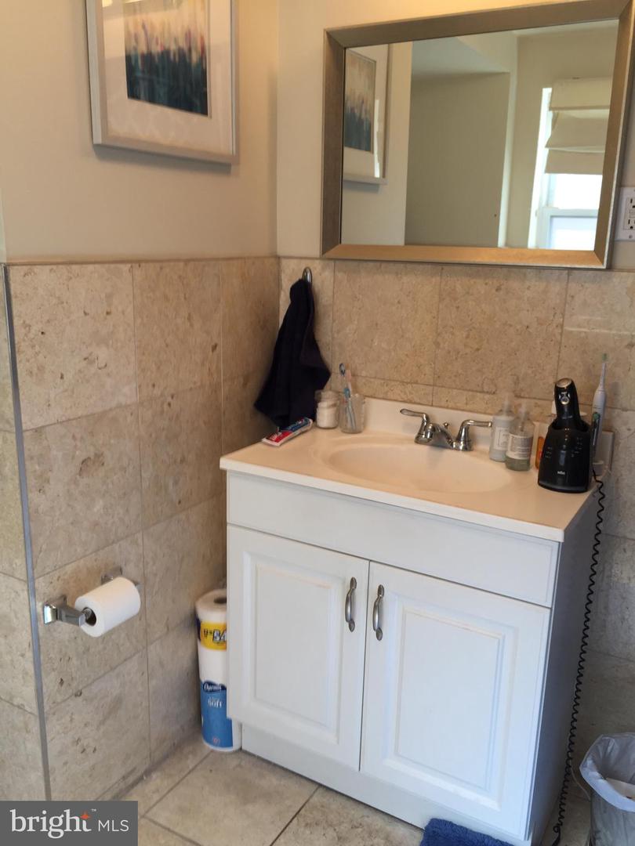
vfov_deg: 61.7
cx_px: 318
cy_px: 423
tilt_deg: -14.6
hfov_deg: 48.2
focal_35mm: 29
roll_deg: -0.9
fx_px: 709
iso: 32
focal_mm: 4.15
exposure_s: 1/60
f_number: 2.2
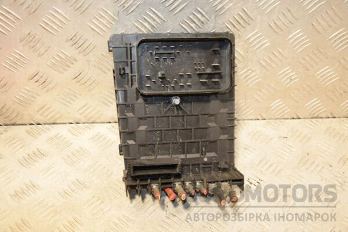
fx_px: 406
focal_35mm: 42
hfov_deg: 46.4
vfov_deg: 31.9
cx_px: 174
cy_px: 116
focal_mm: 28
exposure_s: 1/200
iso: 800
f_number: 5
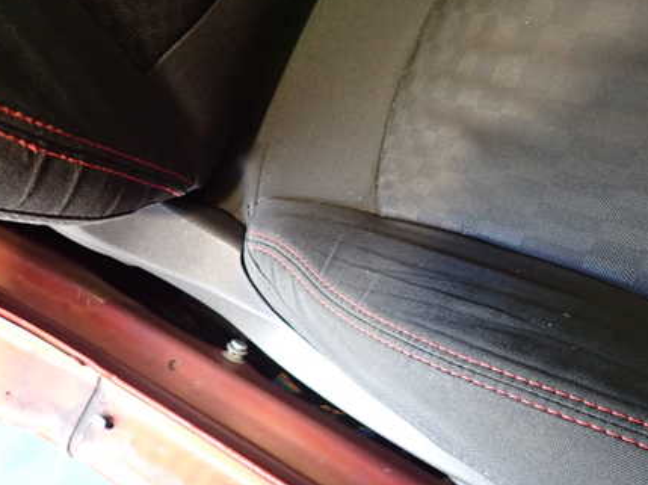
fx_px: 655
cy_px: 186
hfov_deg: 52.7
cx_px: 314
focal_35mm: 35
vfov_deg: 40.4
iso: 400
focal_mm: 4.5
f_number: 2
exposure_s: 1/30
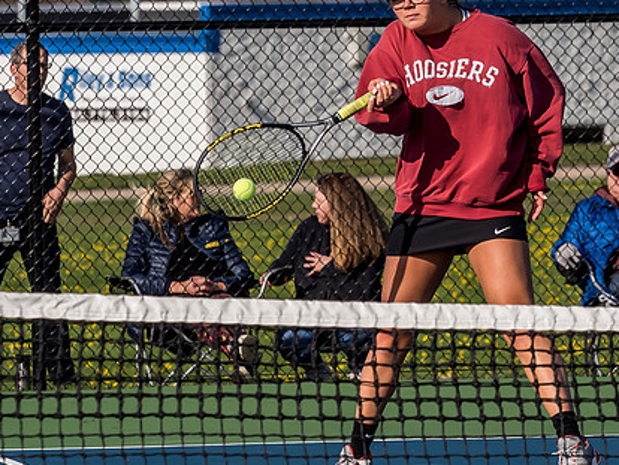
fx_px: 8248
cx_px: 432
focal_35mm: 461
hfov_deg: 4.3
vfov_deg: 3.2
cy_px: 174
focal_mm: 106
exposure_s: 1/1600
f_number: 5
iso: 400
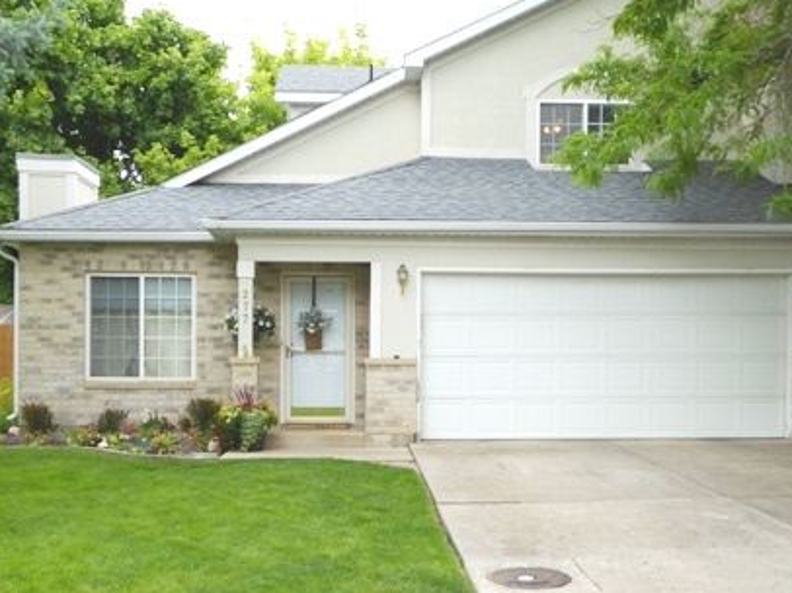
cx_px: 384
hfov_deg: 45.8
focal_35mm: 41
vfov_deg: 35.0
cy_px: 361
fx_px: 938
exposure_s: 1/250
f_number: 3.4
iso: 100
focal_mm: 4.7
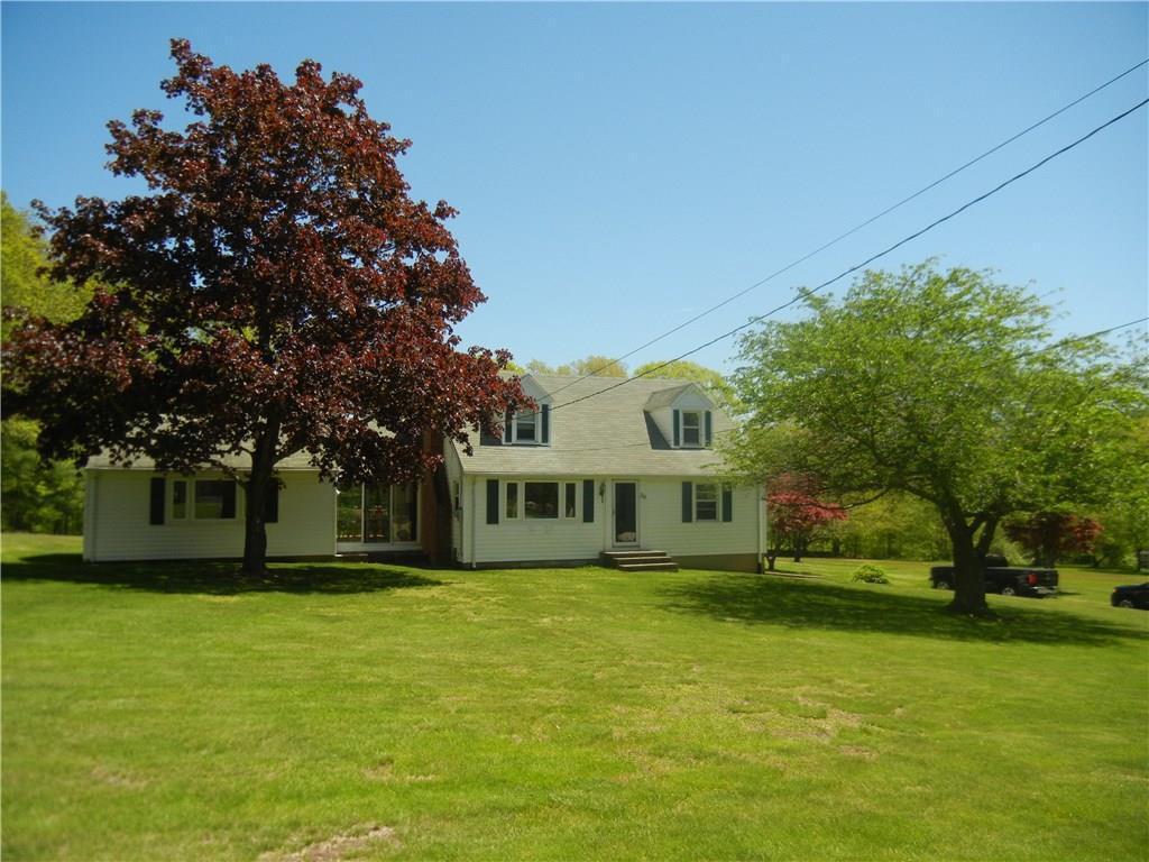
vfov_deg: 46.8
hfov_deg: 60.0
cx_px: 574
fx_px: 996
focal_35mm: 30
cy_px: 431
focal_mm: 5.4
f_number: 7
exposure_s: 1/471
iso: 230
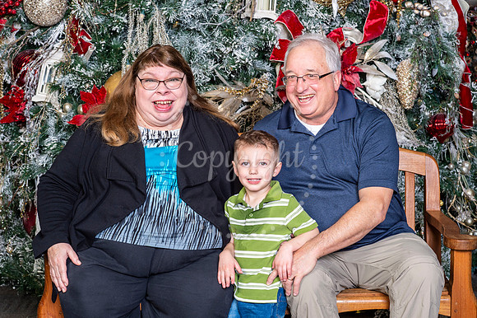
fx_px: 1126
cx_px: 238
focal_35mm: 85
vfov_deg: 16.1
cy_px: 159
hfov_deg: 23.9
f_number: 8
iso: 400
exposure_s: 1/125
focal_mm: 85
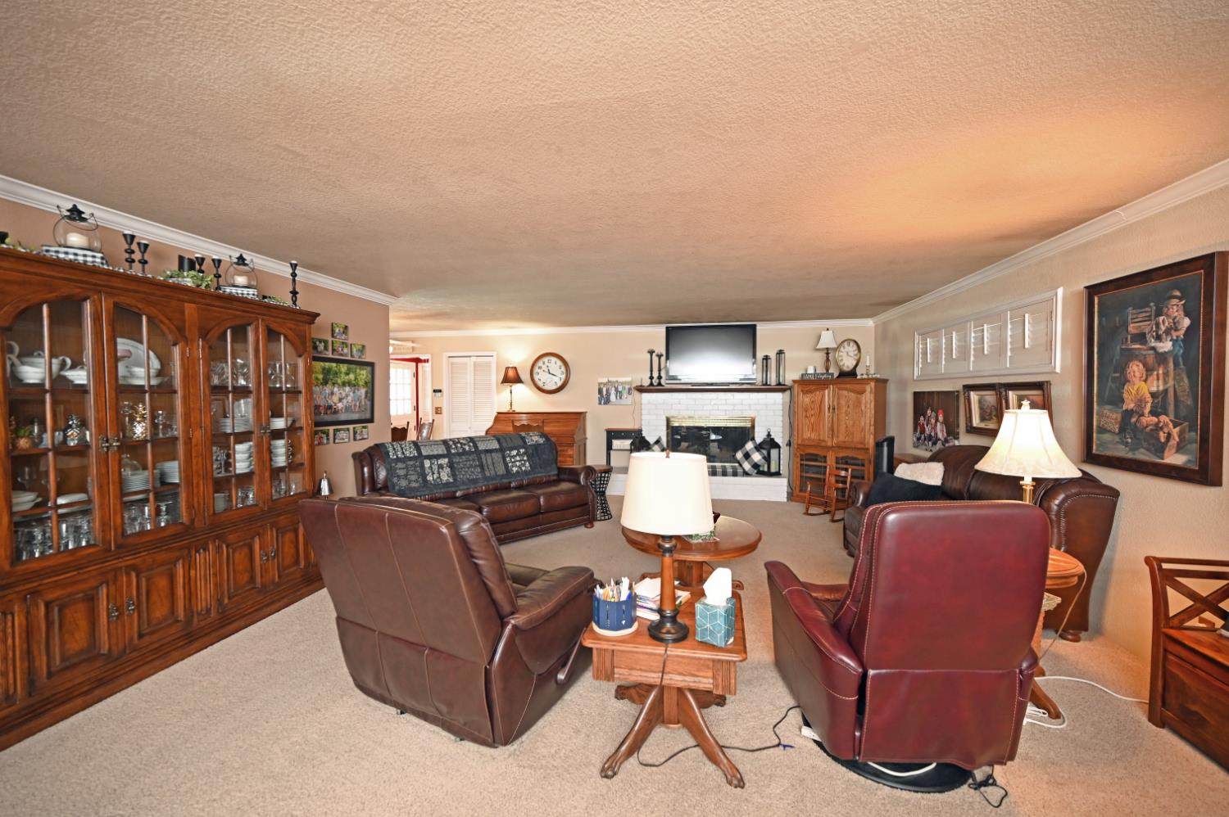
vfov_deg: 81.1
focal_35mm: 14
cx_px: 614
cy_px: 408
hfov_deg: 104.3
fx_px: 478
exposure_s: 1/60
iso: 1600
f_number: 4
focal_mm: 14
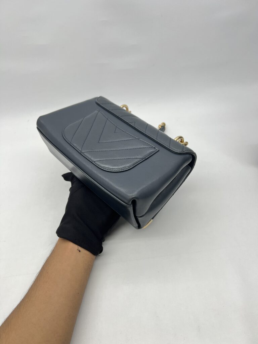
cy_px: 172
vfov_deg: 67.3
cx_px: 129
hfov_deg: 53.1
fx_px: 258
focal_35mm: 26
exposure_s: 1/100
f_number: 1.5
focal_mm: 5.7
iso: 40
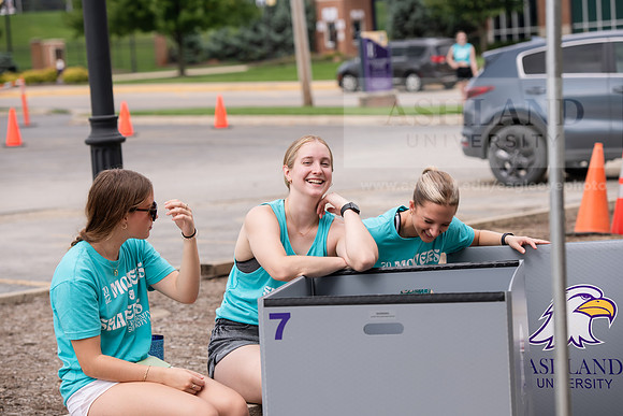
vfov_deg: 12.2
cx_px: 312
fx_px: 1939
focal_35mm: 112
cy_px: 208
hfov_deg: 18.3
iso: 64
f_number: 4.5
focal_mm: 112
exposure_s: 1/250
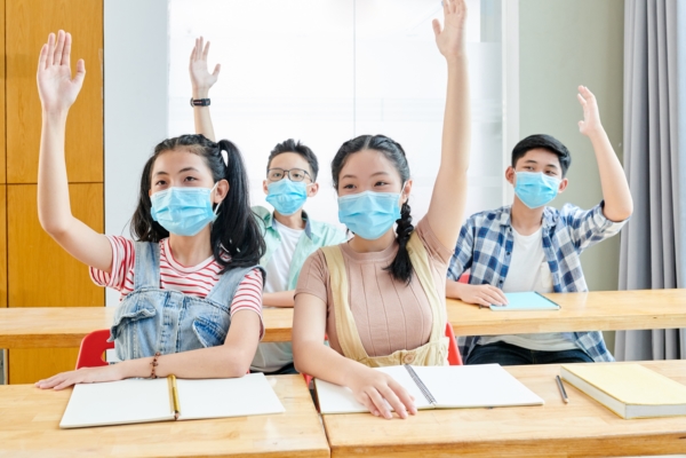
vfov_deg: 37.9
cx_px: 343
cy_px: 229
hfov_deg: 54.4
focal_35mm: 35
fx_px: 667
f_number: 5.6
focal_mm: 35
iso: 1250
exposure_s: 1/160
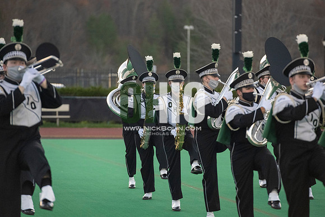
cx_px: 162
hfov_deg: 10.3
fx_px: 1806
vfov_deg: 6.9
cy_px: 108
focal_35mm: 200
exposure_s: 1/5000
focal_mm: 200
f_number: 4.5
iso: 5000
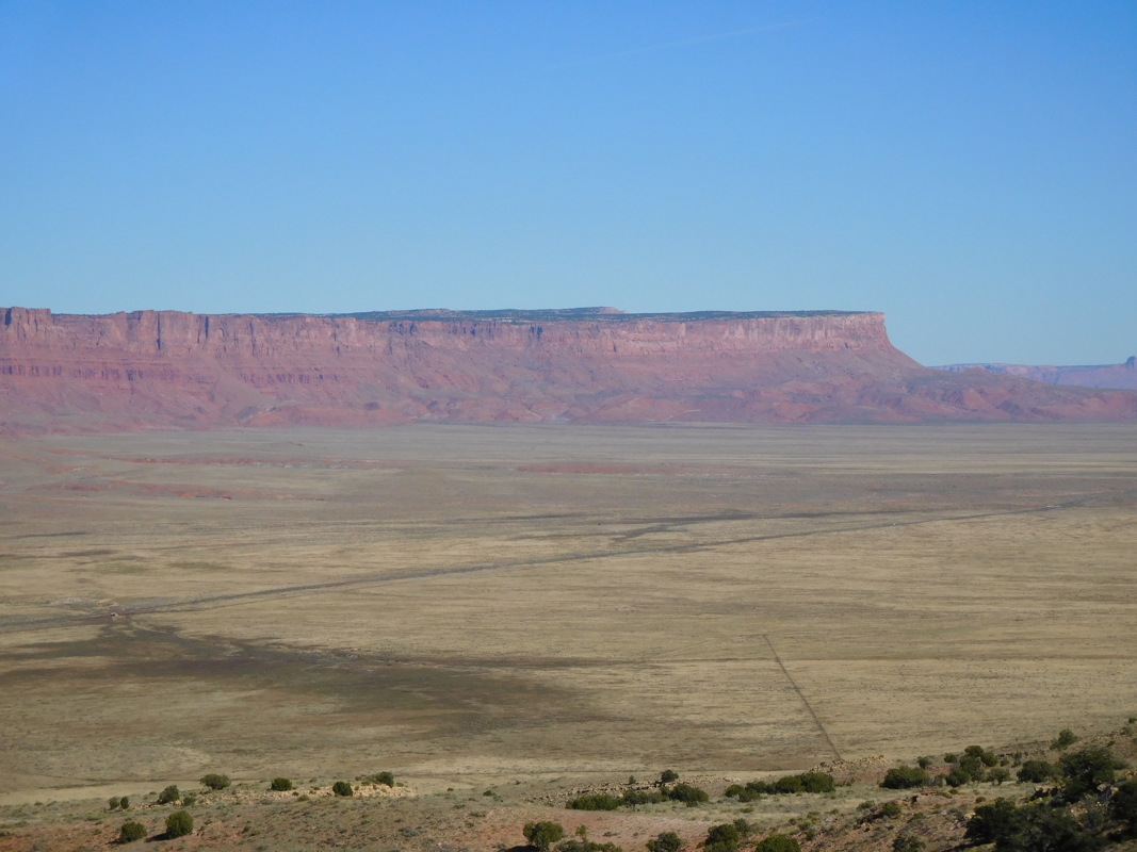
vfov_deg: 14.8
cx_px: 568
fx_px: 3284
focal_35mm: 100
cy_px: 426
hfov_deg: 19.6
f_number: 4.8
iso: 125
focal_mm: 17.8
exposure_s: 1/1500
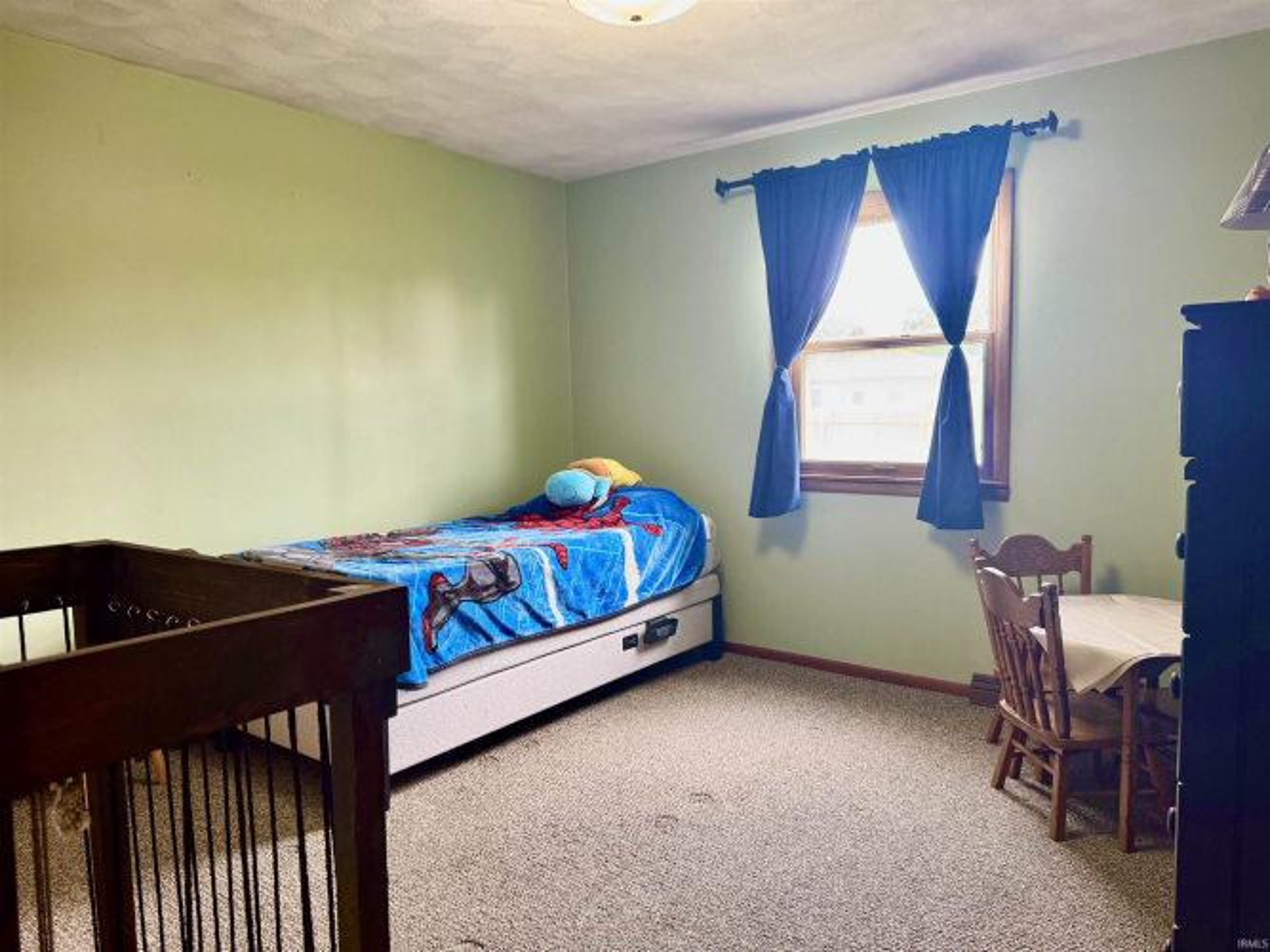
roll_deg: +0.9
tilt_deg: -5.8
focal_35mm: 24
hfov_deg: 71.6
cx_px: 635
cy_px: 476
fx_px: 880
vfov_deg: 56.8
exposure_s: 1/60
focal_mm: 6.76
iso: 125
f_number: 1.78
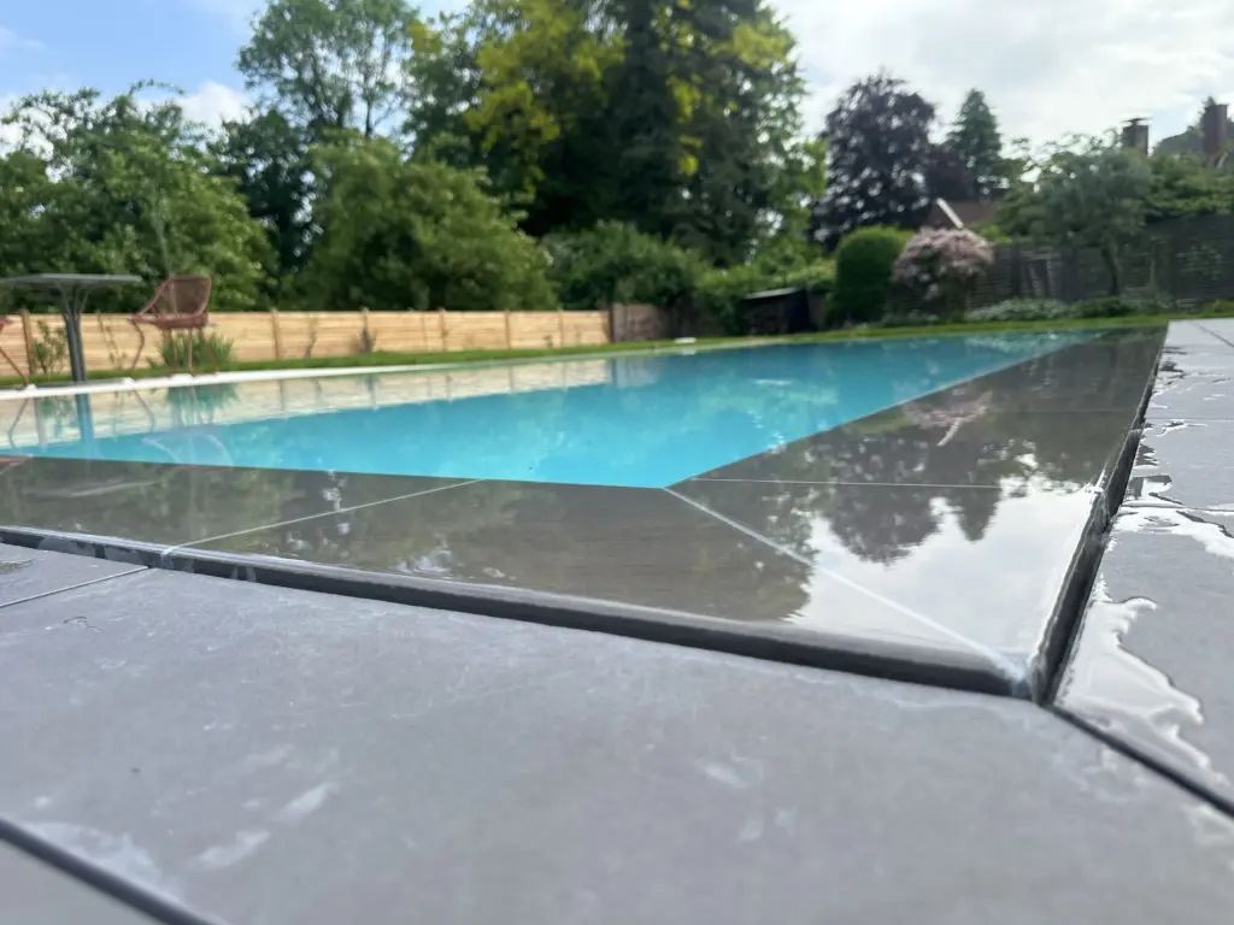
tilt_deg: -7.7
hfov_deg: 71.6
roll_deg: +3.4
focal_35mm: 24
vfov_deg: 56.8
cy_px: 462
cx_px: 617
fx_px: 856
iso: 80
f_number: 1.78
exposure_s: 1/2070
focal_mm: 6.86
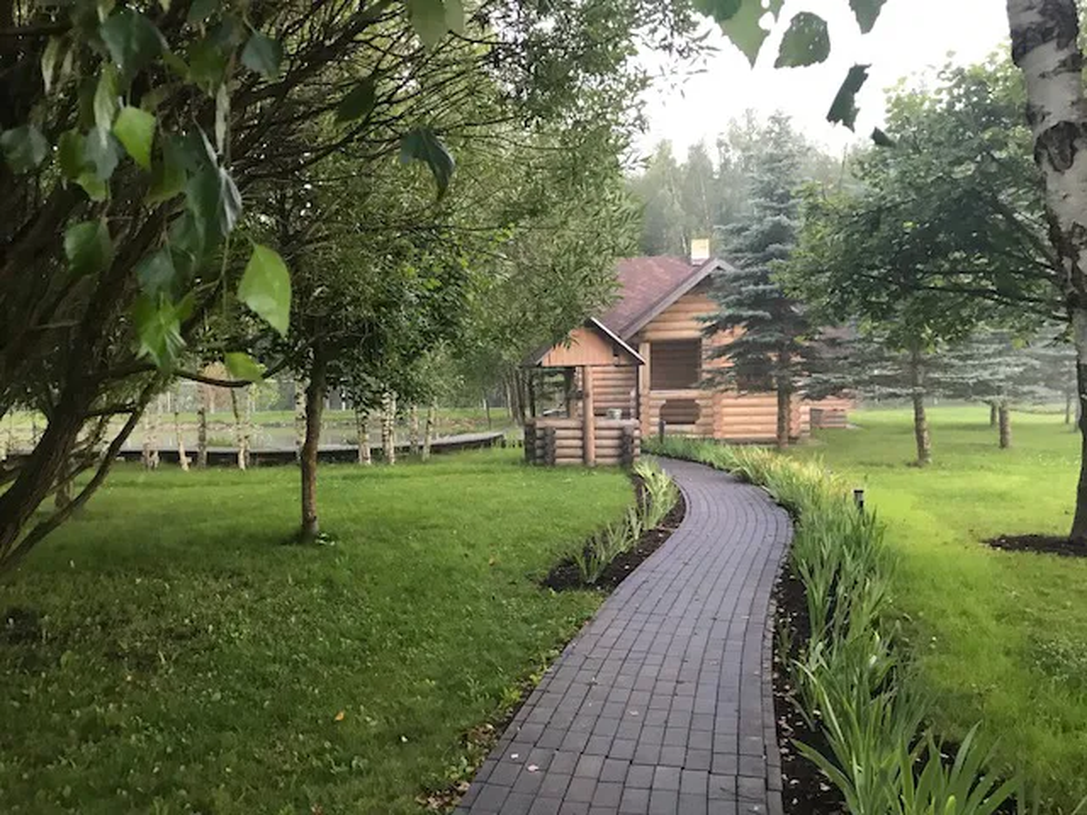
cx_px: 544
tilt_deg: -0.8
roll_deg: +1.1
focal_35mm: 28
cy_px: 408
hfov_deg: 63.4
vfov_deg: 49.7
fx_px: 879
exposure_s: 1/17
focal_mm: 3.99
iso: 80
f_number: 1.8
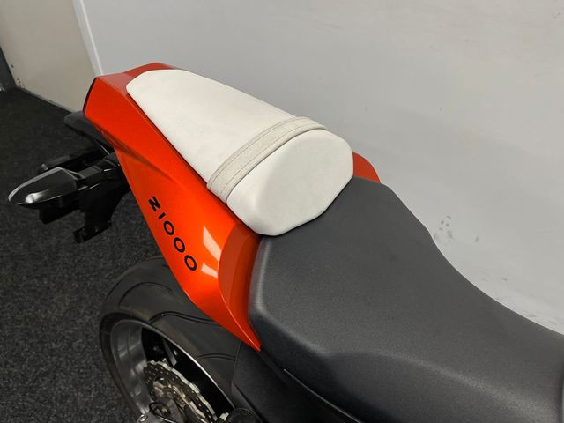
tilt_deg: -41.3
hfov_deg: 67.3
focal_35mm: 26
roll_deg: -0.3
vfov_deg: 53.1
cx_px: 282
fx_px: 424
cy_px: 212
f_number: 1.6
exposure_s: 1/100
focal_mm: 5.1
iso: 125
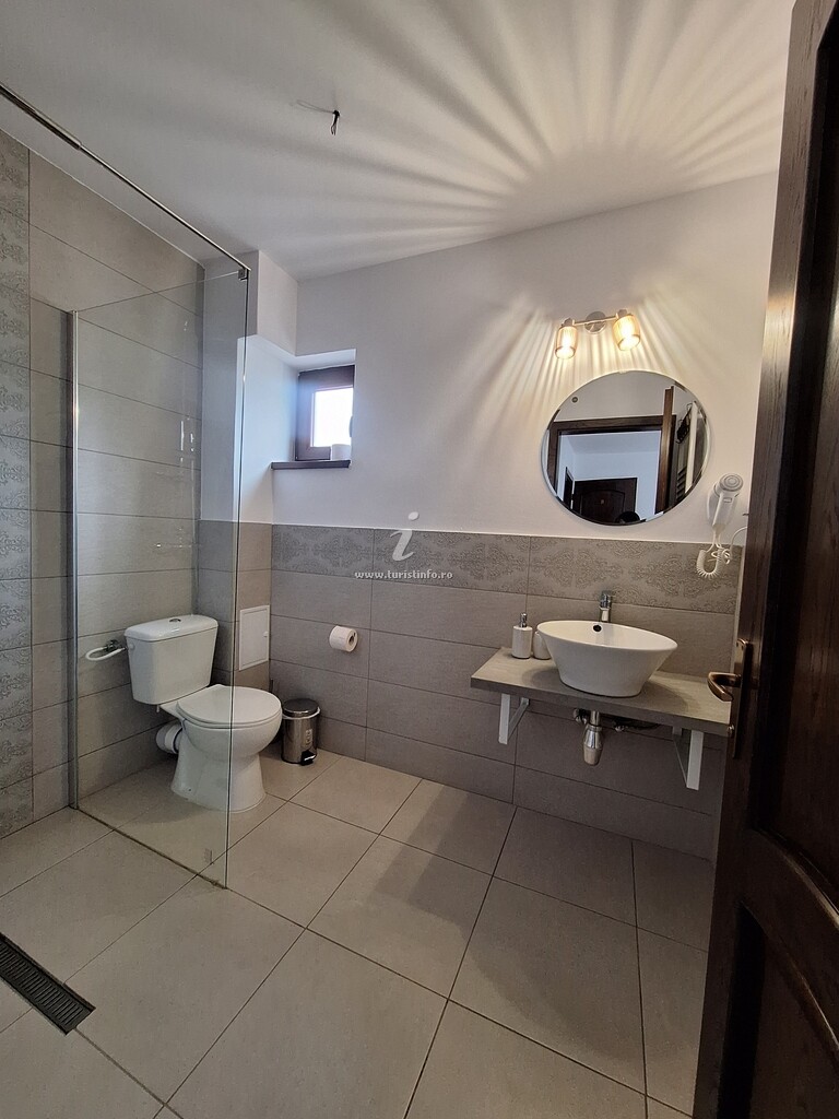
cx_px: 420
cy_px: 560
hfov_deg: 89.9
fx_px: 420
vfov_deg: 106.2
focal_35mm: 13
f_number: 2.2
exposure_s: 1/40
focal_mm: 1.74
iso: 125
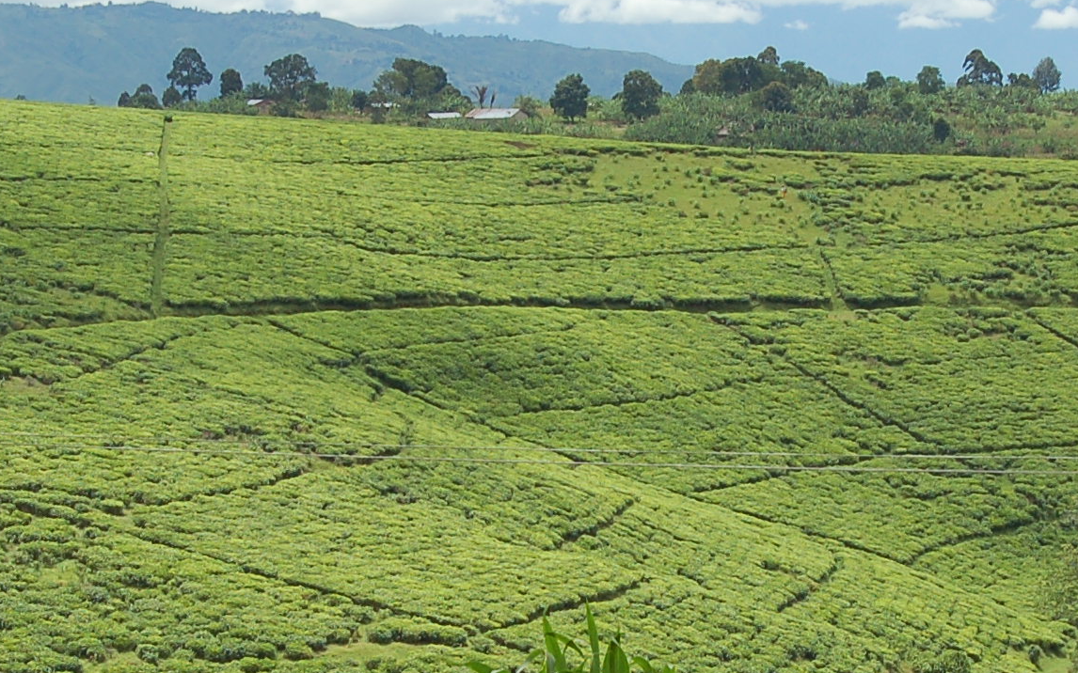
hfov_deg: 14.9
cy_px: 535
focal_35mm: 140
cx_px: 591
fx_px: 4123
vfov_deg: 9.3
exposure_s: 1/250
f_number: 10
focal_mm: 35
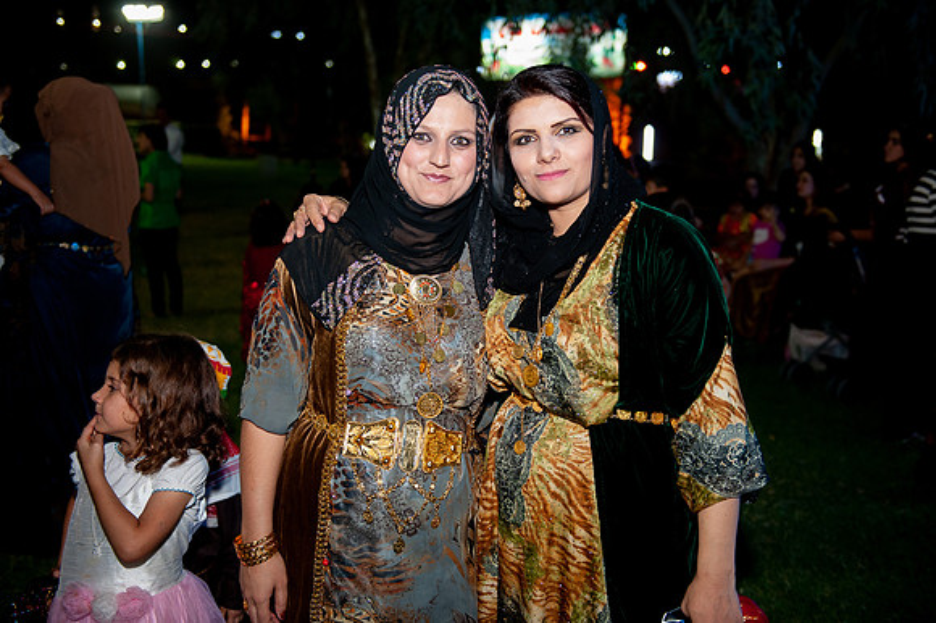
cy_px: 312
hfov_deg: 50.7
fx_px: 987
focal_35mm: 38
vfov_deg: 35.0
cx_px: 468
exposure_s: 1/50
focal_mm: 38
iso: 1600
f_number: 2.8
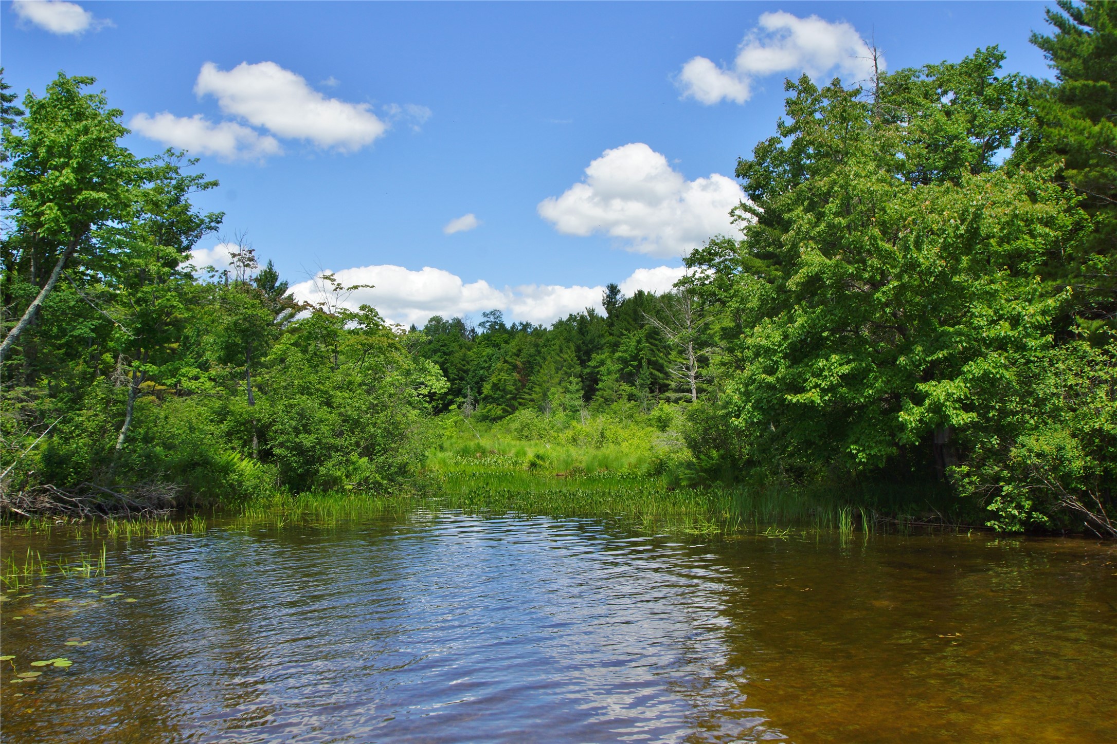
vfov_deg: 43.6
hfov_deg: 61.9
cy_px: 372
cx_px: 558
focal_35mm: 30
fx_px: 931
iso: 100
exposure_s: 1/100
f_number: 11
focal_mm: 20
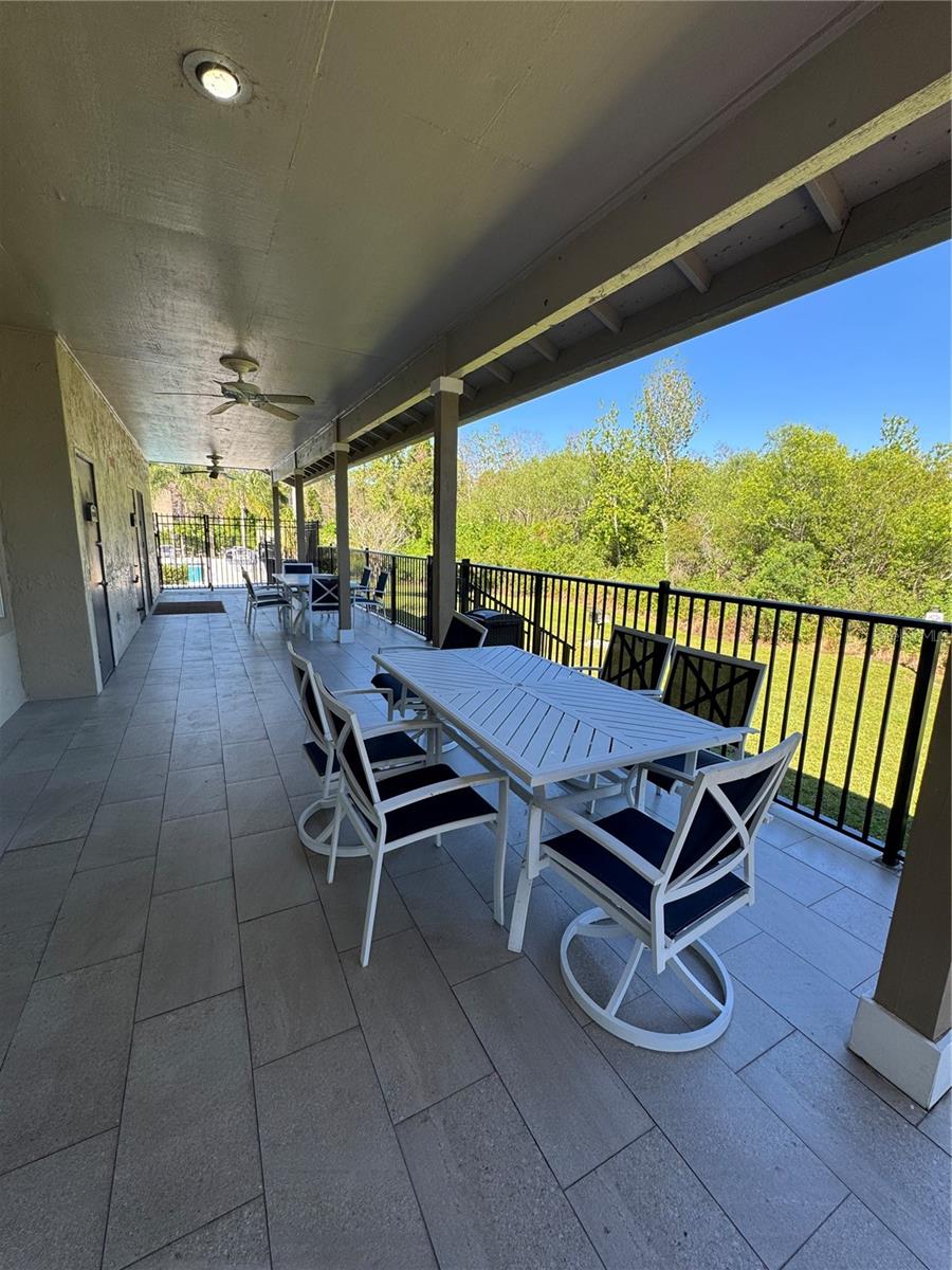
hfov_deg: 85.7
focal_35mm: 14
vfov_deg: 102.1
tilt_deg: -11.4
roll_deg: -1.0
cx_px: 476
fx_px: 513
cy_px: 635
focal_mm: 2.22
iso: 40
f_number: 2.2
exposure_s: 1/430
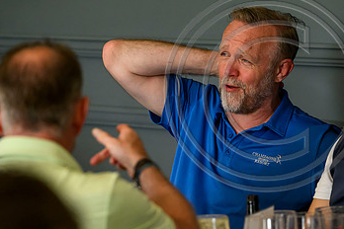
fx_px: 3182
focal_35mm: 333
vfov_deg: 4.1
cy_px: 89
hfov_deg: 6.2
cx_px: 266
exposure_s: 1/640
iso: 4000
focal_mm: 200
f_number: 4
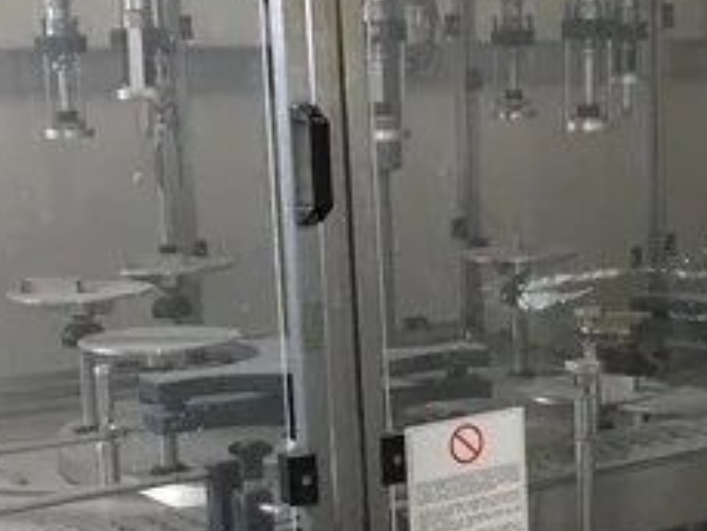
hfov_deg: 24.0
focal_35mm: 81
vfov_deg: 18.0
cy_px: 448
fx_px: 1655
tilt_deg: -13.8
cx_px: 475
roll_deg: +2.7
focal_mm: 4.15
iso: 400
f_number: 2.2
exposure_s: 1/17
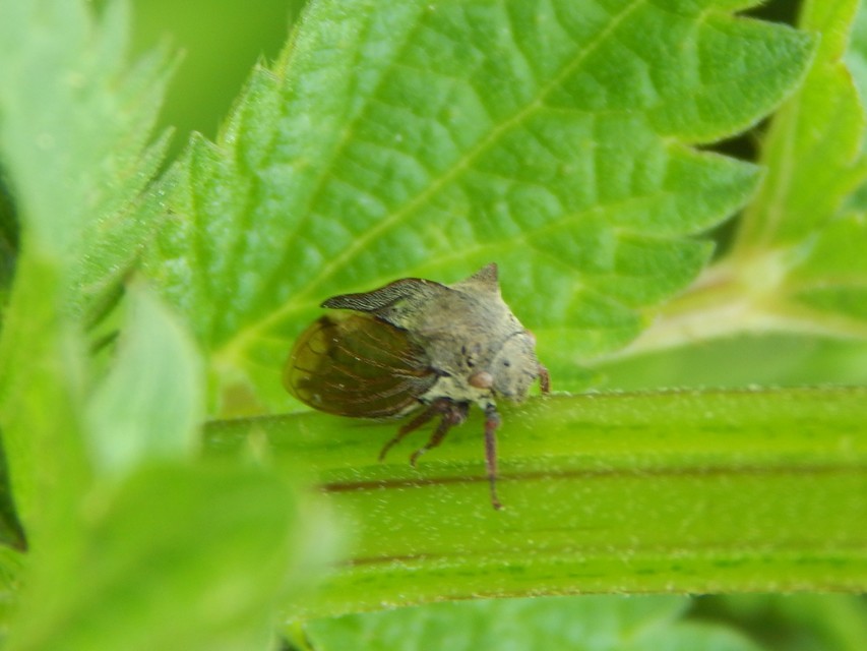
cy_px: 326
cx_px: 434
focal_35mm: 182
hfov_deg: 10.9
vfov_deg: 8.2
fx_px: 4559
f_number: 5.3
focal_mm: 32.8
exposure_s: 1/40
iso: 125
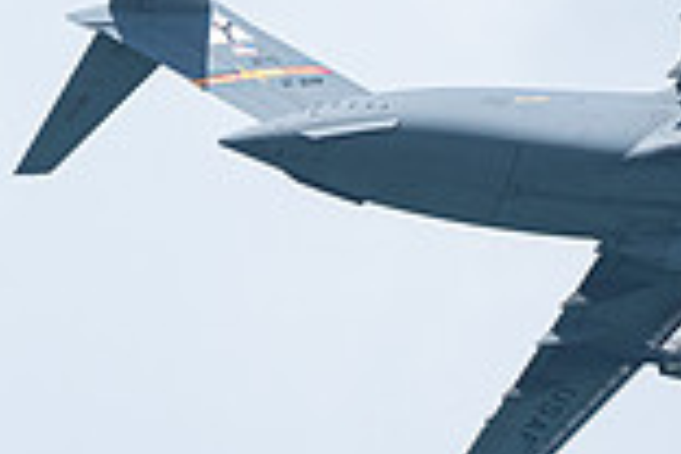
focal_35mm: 1489
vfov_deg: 0.9
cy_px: 190
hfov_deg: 1.4
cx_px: 803
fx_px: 28165
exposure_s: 1/1250
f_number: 10
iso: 640
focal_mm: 400
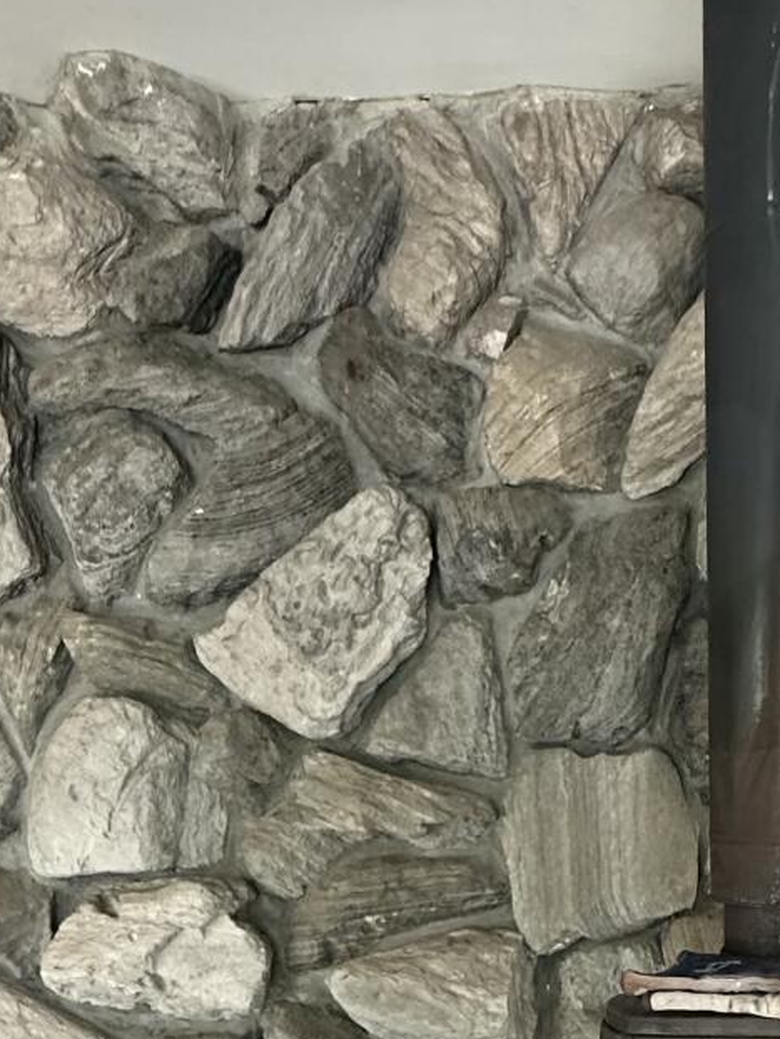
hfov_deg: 30.8
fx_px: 1351
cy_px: 1089
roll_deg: -0.7
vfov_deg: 36.7
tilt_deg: -12.9
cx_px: 695
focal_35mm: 45
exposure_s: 1/63
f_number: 2.2
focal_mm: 2.22
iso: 400
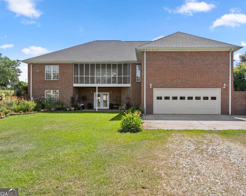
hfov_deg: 69.9
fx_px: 175
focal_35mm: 24
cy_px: 98
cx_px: 138
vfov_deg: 58.7
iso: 800
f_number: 7.1
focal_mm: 20.9
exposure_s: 1/1600
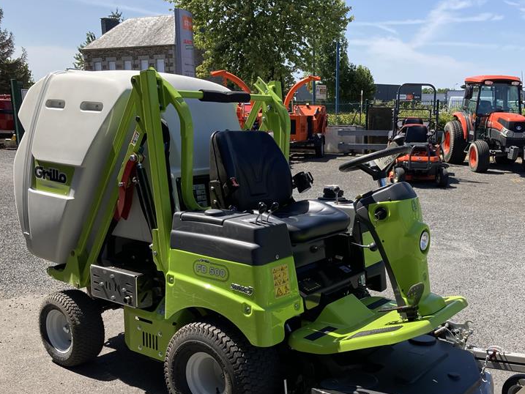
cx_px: 332
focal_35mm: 40
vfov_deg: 35.7
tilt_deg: -14.4
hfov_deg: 46.3
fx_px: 607
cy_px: 257
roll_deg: -0.3
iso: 20
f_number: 1.8
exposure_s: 1/1171
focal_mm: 3.99
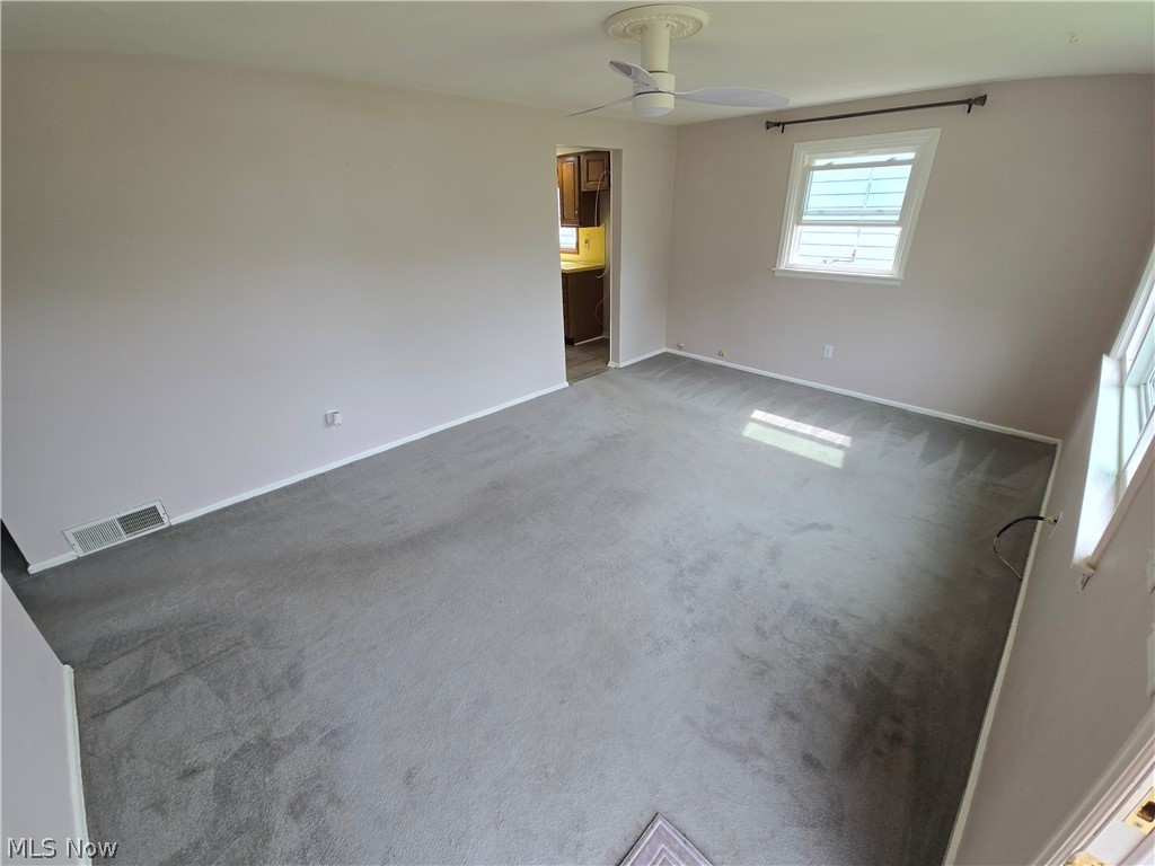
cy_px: 433
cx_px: 578
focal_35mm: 13
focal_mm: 2.2
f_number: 2.2
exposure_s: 1/120
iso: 50
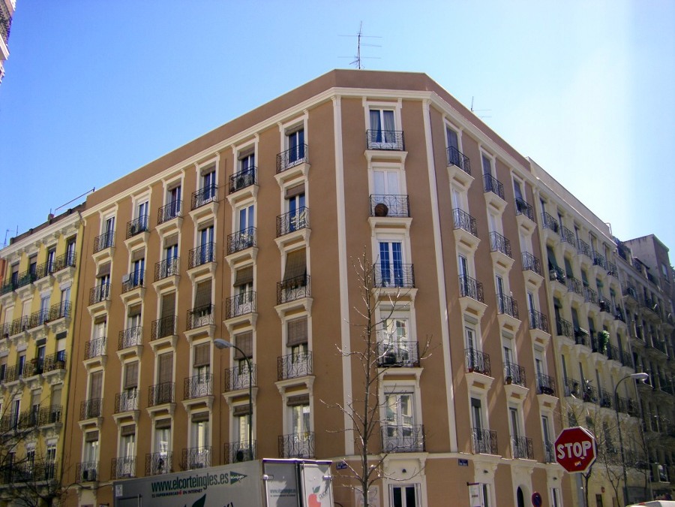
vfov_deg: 37.7
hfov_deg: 49.0
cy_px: 254
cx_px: 338
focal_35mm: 38
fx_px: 741
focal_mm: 6.3
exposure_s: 1/320
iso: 64
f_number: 3.5
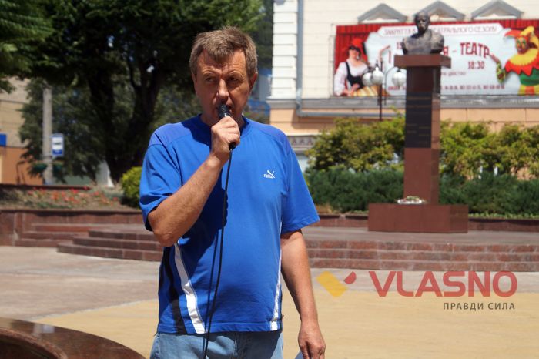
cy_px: 180
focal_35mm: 90
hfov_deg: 22.6
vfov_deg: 15.2
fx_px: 1347
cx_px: 270
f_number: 8
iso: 100
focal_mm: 60
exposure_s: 1/320
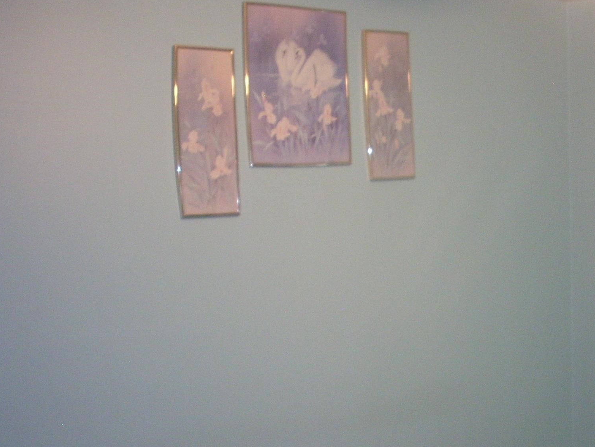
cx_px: 448
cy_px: 307
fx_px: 1083
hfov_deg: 30.2
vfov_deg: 23.2
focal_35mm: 63
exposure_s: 1/30
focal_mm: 6.2
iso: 200
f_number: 2.8
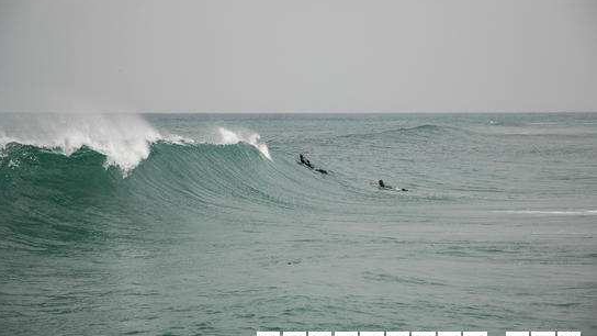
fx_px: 1757
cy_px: 169
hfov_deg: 19.3
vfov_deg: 10.9
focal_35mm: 111
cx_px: 297
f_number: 4.5
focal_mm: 70
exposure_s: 1/2000
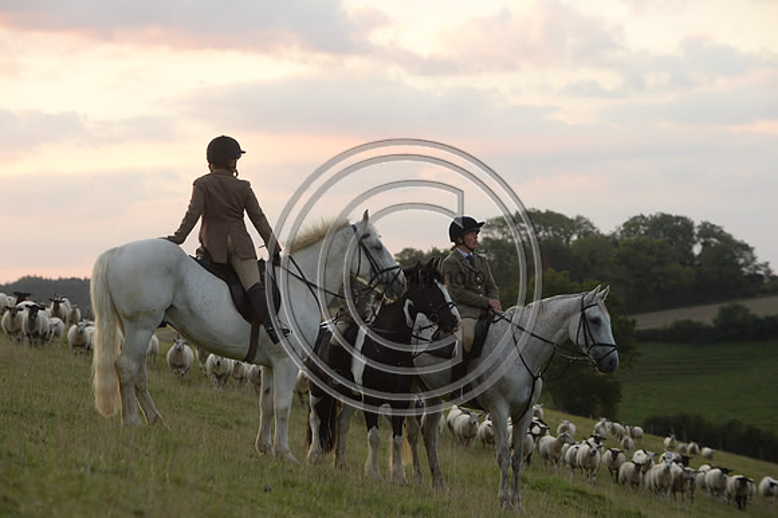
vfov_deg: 8.8
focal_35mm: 155
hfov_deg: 13.3
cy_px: 259
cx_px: 389
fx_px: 3348
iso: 2500
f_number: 7.1
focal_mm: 155
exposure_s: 1/400
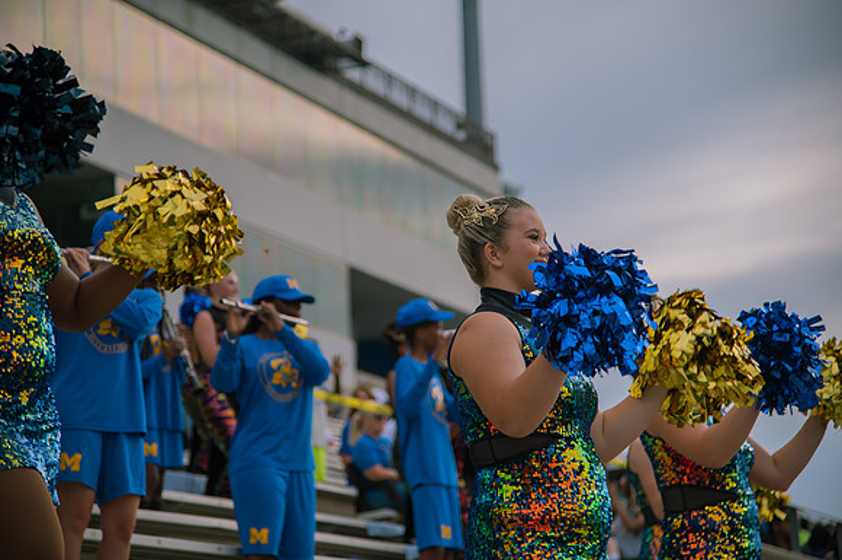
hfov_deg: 20.8
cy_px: 280
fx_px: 2291
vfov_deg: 13.9
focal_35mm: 98
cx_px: 421
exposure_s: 1/400
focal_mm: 98
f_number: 4
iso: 100
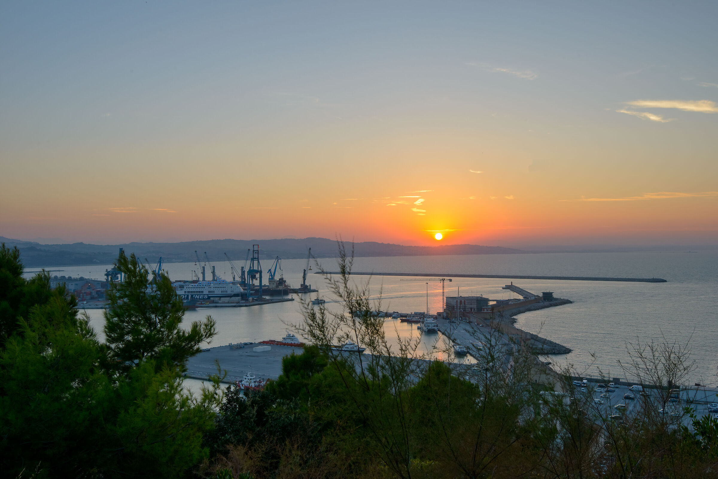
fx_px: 698
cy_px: 240
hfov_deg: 54.4
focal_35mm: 35
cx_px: 359
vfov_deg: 37.9
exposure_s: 1/30
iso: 500
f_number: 13
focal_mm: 35
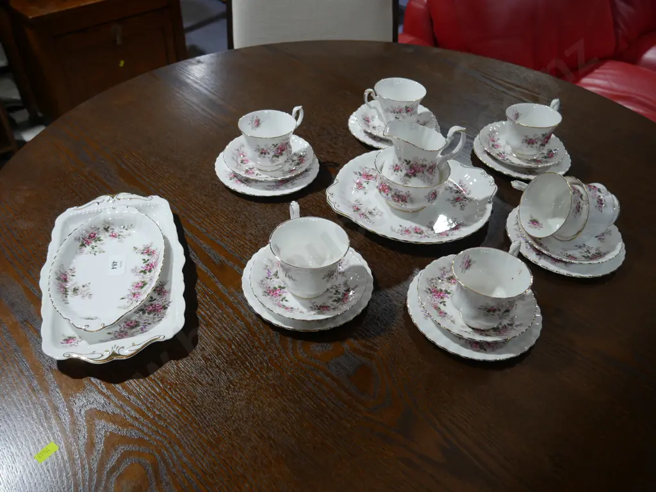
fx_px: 531
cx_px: 328
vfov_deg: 49.7
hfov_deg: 63.4
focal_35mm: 28
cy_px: 246
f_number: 3.5
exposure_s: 1/60
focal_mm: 14
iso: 200
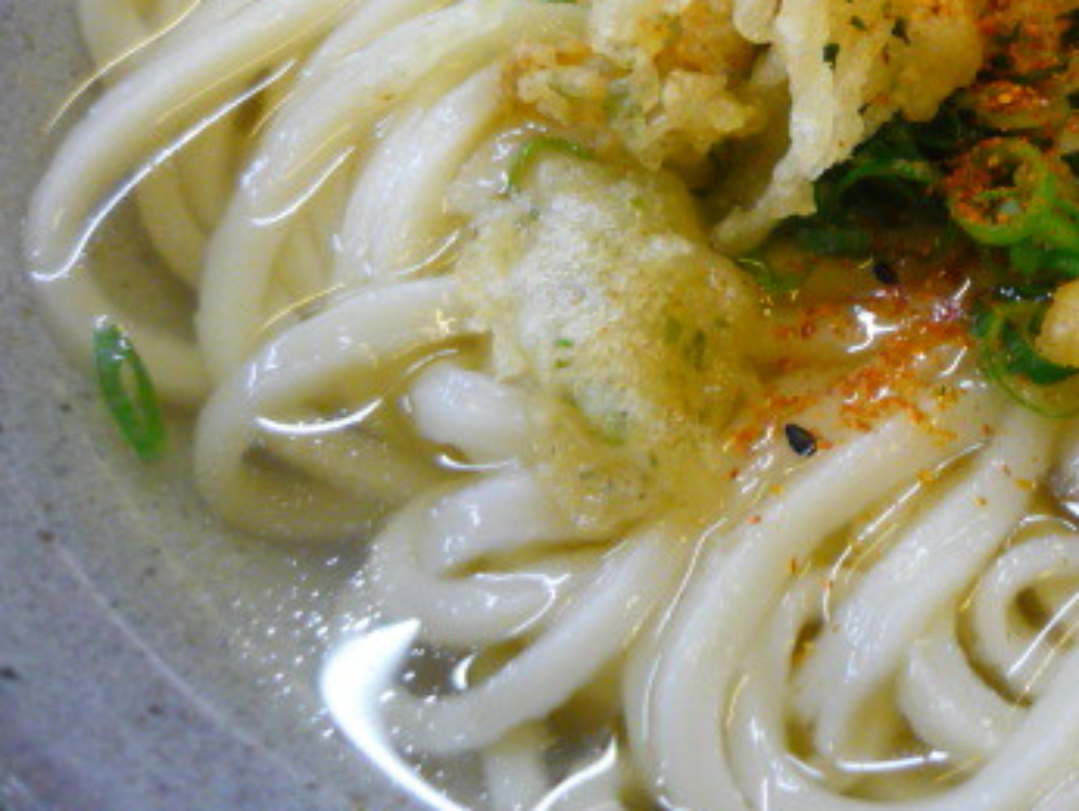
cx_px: 939
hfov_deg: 30.5
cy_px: 159
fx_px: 1903
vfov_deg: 23.7
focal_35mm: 61
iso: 400
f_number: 2.8
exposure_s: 1/30
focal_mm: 5.5
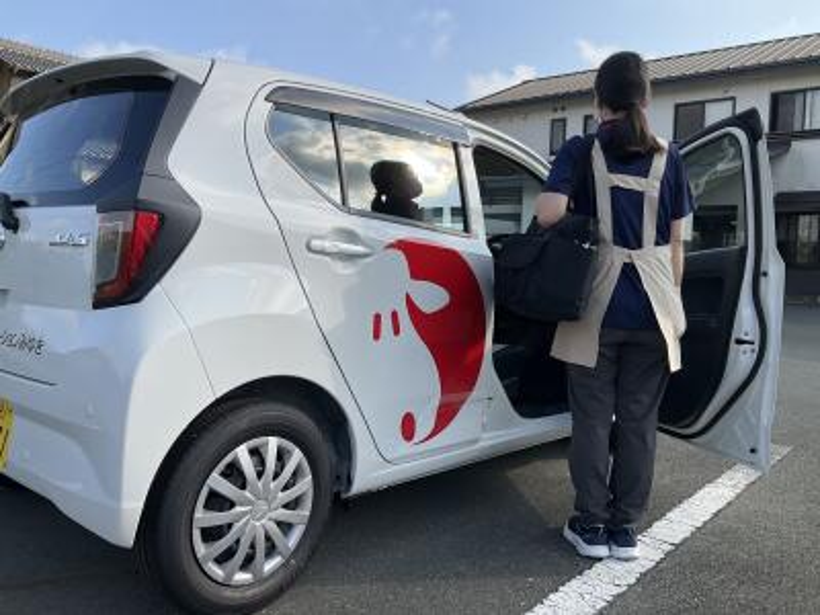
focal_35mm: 29
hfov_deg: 61.7
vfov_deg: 48.2
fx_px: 687
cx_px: 410
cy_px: 308
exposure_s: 1/1250
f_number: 1.8
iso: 25
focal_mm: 3
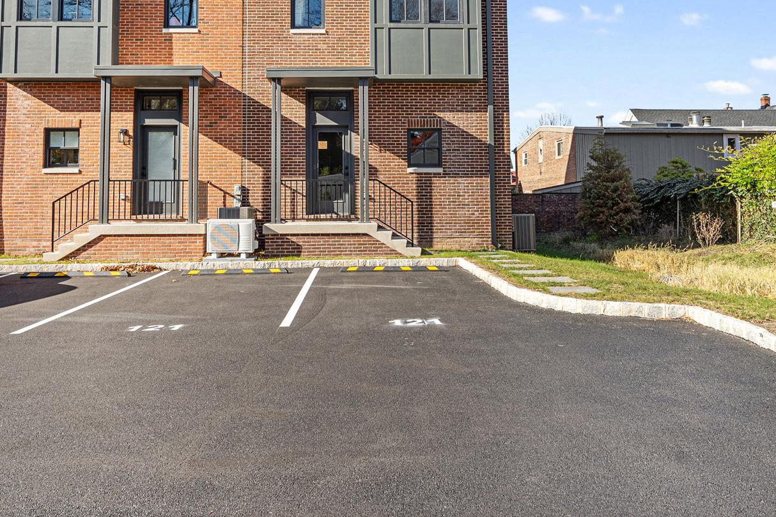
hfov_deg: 67.4
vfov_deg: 44.9
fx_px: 582
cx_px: 378
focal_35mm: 27
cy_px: 83
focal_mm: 16
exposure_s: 1/100
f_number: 8
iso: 250
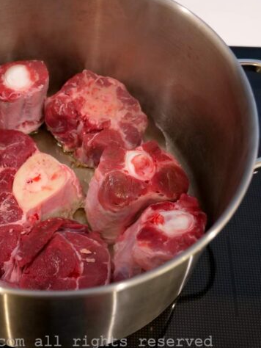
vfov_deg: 35.5
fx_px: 542
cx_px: 53
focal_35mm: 54
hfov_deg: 26.6
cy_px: 173
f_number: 3.3
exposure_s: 1/60
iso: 2500
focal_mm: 20
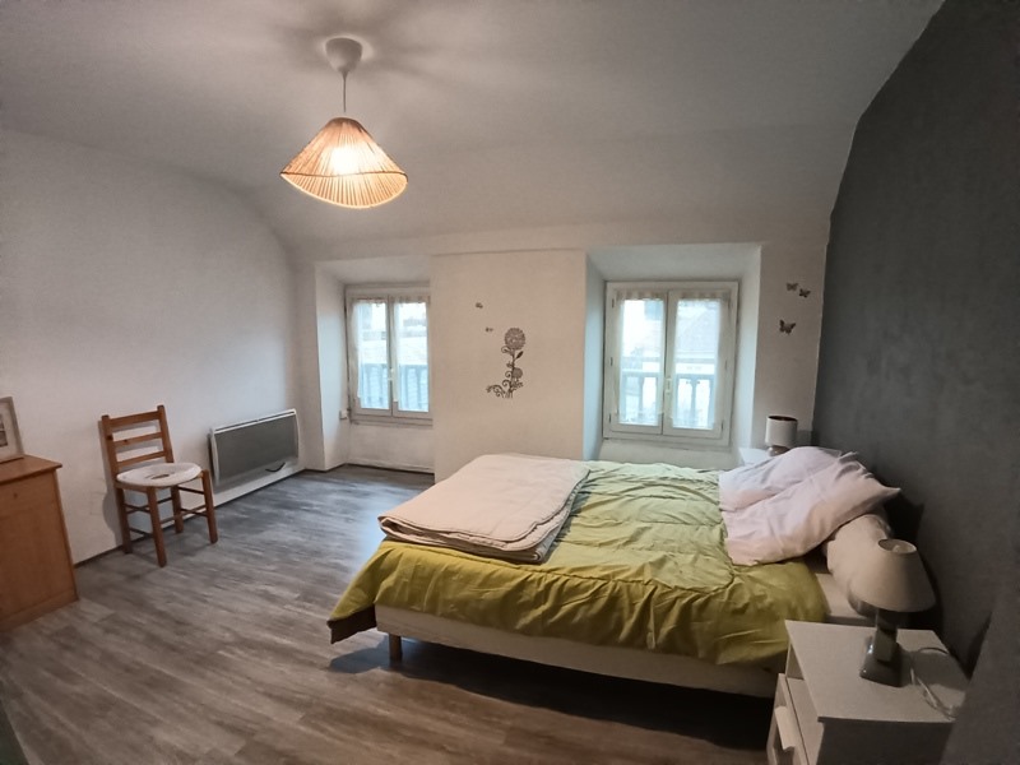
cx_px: 510
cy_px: 382
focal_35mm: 17
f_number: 2.2
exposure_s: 1/25
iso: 797
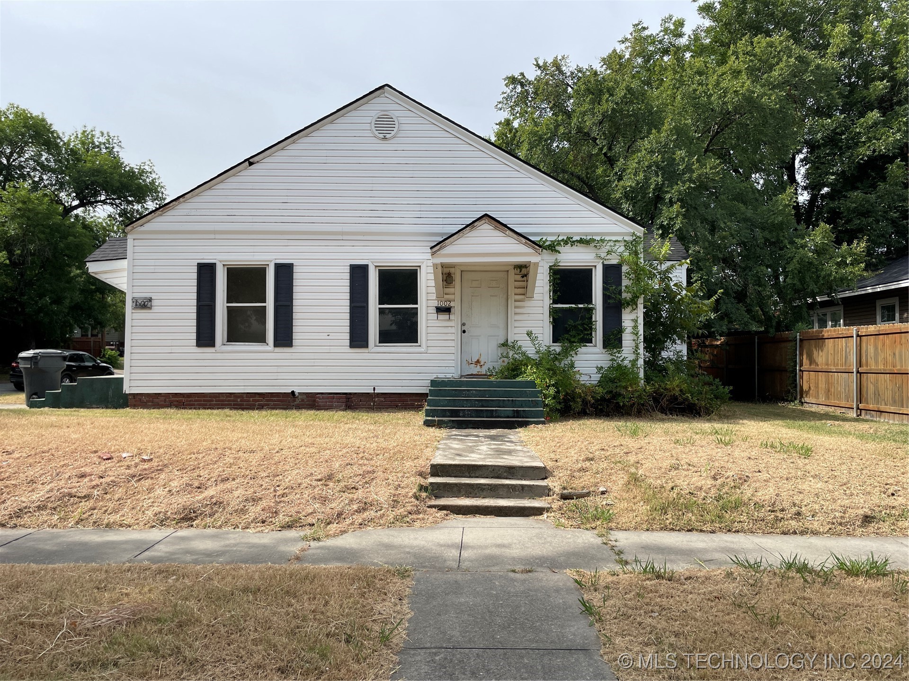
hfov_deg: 67.3
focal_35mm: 26
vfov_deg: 53.1
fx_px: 683
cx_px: 454
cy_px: 340
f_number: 1.6
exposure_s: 1/2257
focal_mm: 4.2
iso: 32
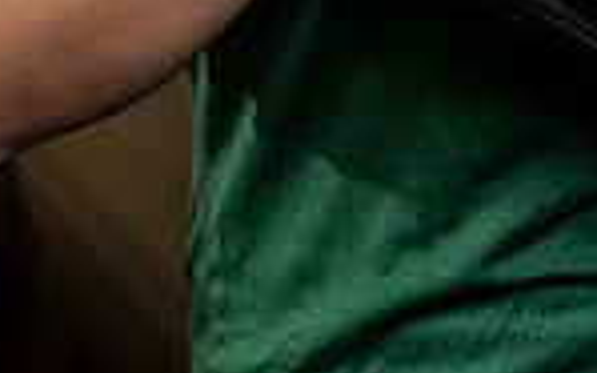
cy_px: -521
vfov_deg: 7.0
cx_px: 409
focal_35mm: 176
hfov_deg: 11.9
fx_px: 2862
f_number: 7.1
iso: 800
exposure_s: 1/250
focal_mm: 57
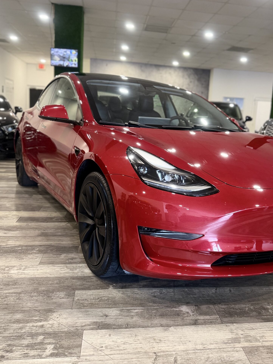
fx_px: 336
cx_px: 173
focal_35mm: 32
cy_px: 171
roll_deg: -3.0
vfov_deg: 56.8
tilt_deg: -9.5
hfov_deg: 43.8
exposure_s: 1/60
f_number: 1.78
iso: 320
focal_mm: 6.76
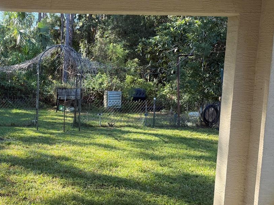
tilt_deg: -8.2
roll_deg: -1.4
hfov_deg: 38.7
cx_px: 49
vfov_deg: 30.9
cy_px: 114
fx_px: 372
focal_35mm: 47
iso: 100
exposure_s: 1/559
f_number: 1.78
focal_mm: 6.76
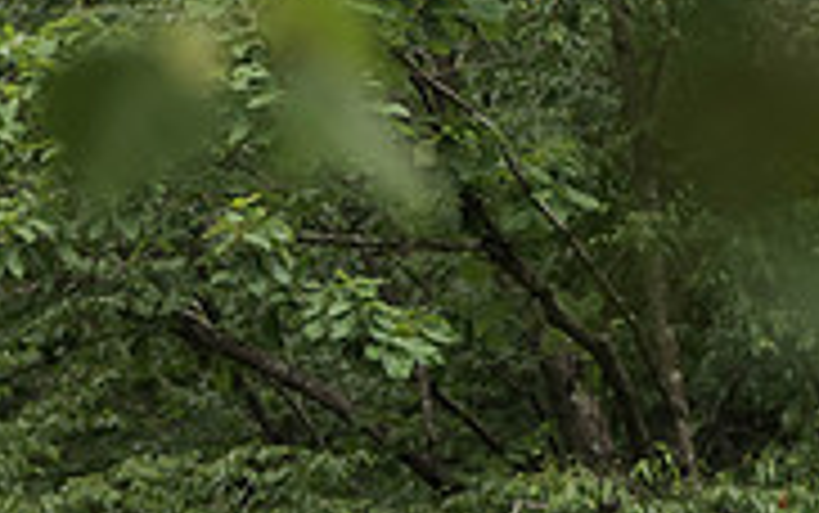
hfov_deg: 3.1
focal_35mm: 673
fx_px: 15031
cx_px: -153
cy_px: 695
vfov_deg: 2.0
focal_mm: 200
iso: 1600
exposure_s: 1/640
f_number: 4
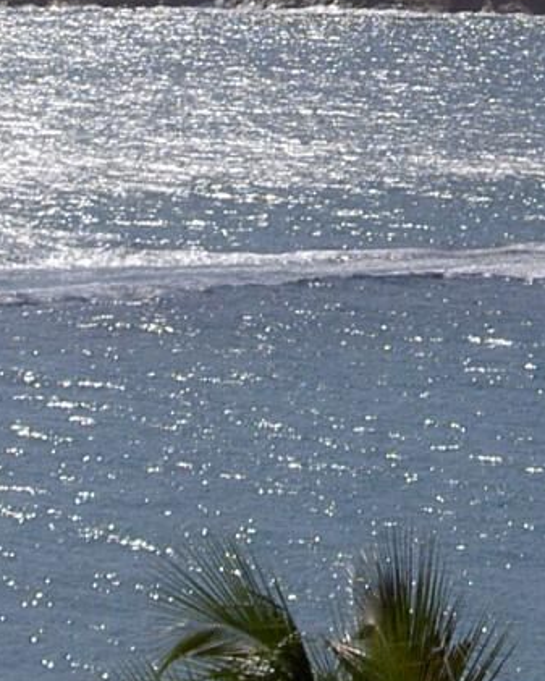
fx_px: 5260
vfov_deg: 7.4
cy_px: 104
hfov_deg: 5.9
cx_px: 482
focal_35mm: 261
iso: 50
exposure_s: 1/1250
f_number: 5.5
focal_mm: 11.3
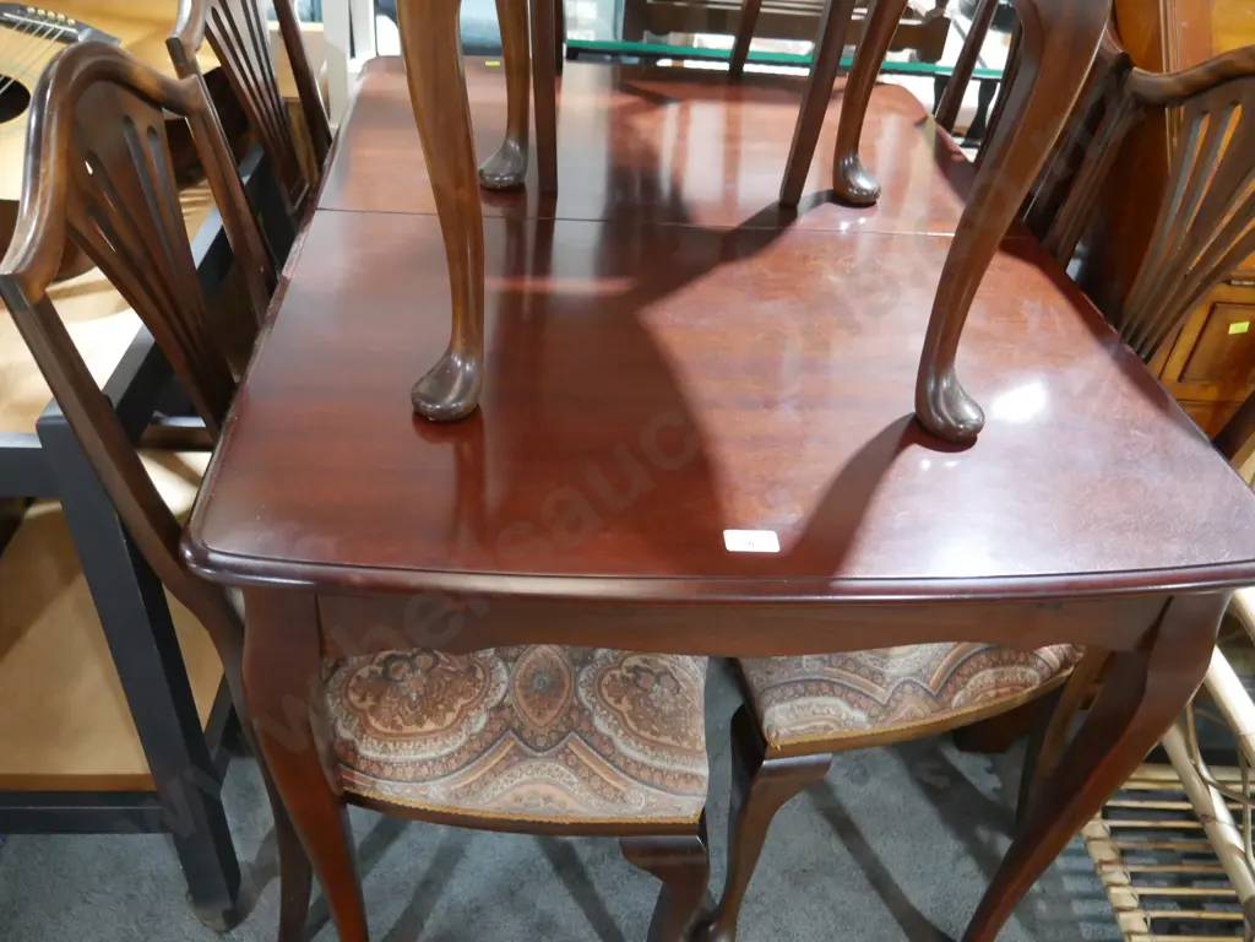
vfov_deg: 49.7
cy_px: 471
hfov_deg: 63.4
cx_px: 628
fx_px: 1015
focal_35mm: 28
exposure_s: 1/60
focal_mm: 14
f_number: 3.5
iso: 3200
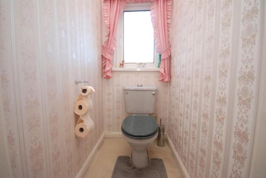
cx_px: 133
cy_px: 89
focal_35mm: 15
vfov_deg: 77.5
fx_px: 111
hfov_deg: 100.3
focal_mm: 10
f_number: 5
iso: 200
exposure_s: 1/60
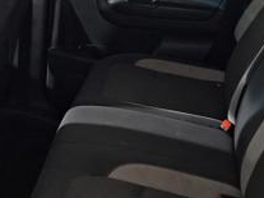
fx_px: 541
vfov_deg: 20.6
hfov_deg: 27.4
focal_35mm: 71
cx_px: 107
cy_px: 69
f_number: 1.8
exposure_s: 1/20
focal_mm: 5.54
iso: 800
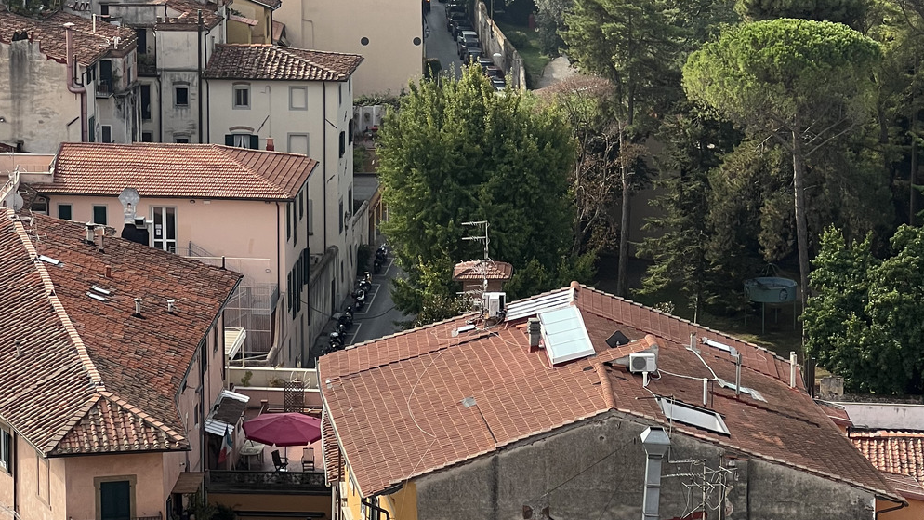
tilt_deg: -10.5
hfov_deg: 15.9
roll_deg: +0.7
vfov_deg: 9.0
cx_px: 376
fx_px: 3307
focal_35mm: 135
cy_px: 140
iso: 32
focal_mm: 9
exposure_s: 1/742
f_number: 2.8
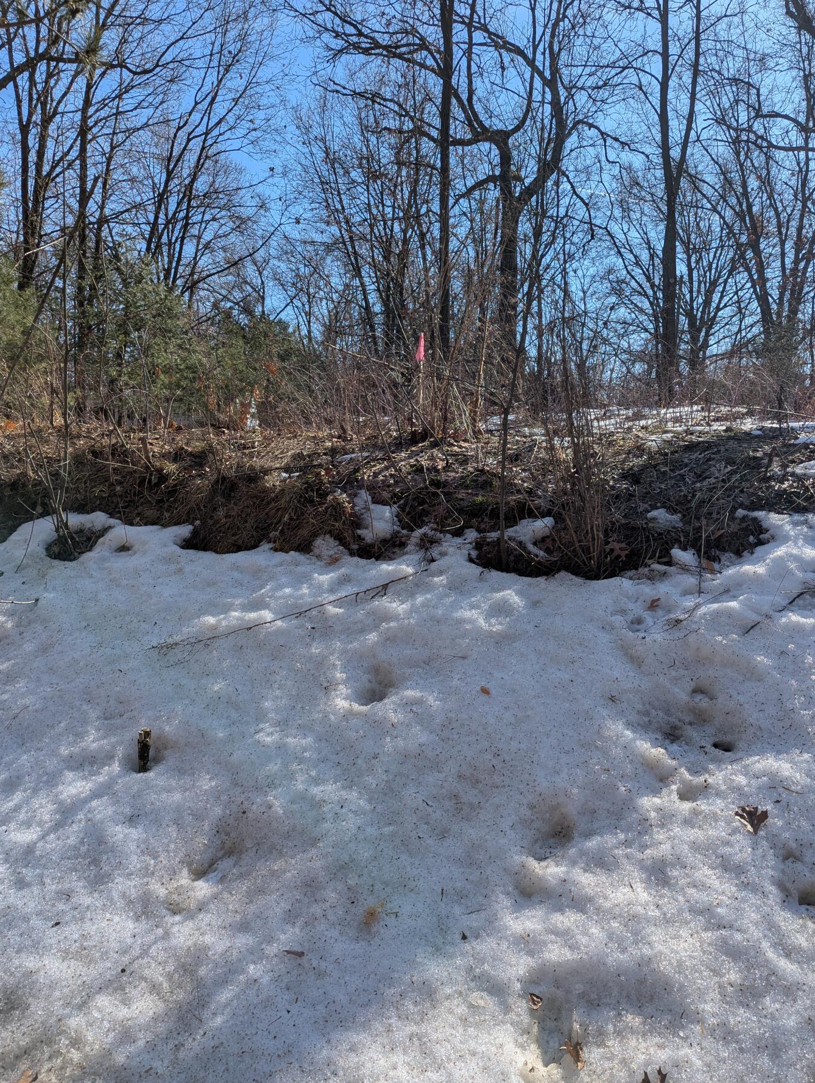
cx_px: 427
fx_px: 846
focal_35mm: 27
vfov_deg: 65.2
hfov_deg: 51.4
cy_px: 521
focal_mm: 6.81
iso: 43
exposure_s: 1/1825
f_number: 1.85
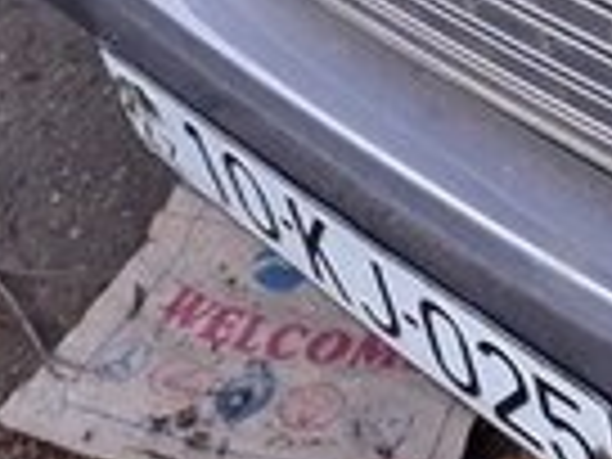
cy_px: -376
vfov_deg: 10.6
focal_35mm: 131
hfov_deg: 14.0
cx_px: 958
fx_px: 2316
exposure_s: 1/400
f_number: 1.9
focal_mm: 3.6
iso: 40
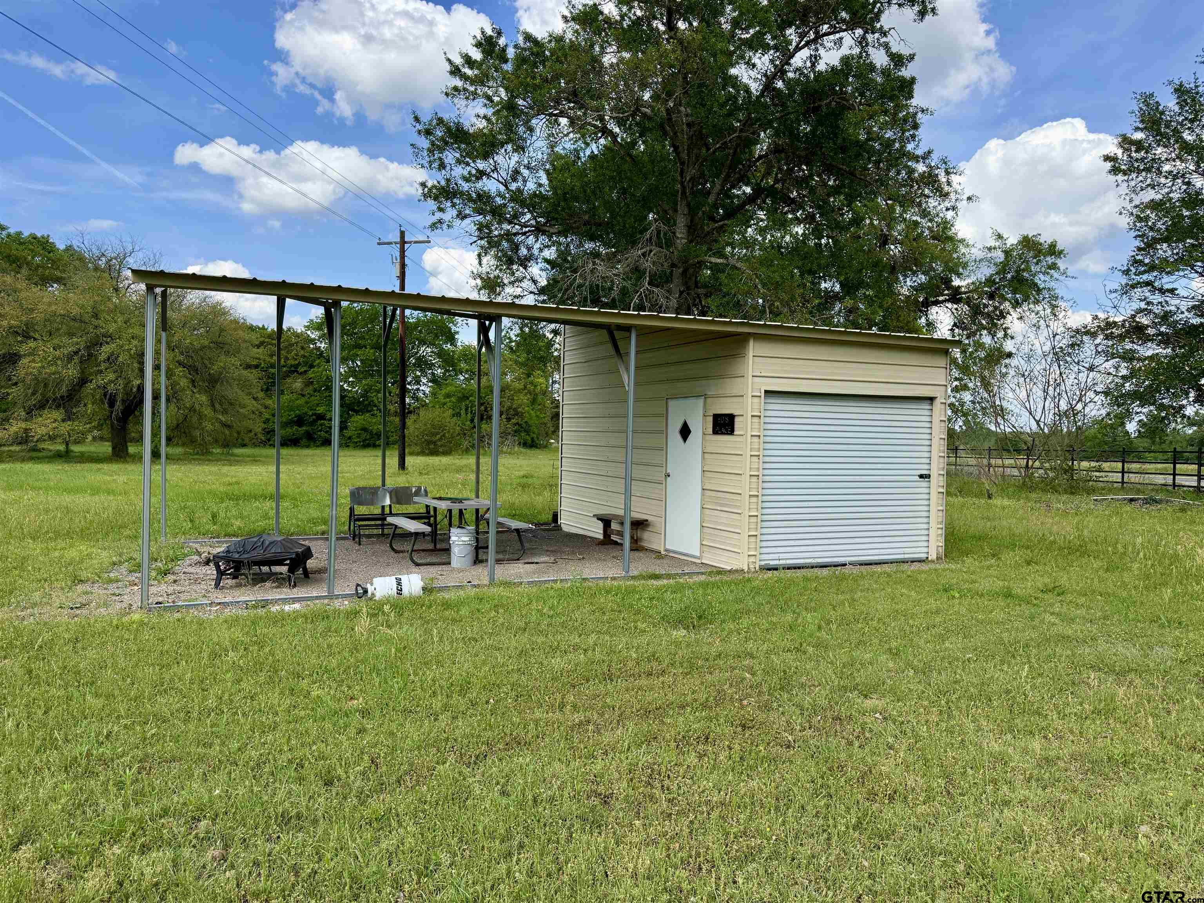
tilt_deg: -1.2
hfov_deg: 71.6
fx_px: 835
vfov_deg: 56.8
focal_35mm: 24
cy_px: 452
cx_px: 602
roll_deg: -0.5
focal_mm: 6.76
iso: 100
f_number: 1.78
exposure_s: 1/3425
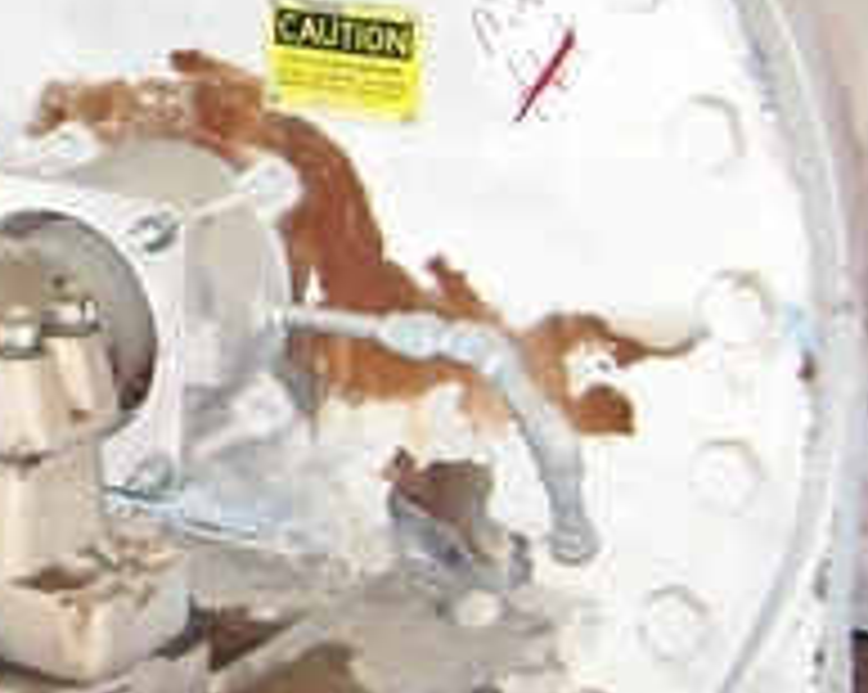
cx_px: -182
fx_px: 3234
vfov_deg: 12.2
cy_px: 194
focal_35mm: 126
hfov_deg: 14.8
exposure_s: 1/60
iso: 100
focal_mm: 8
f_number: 2.8
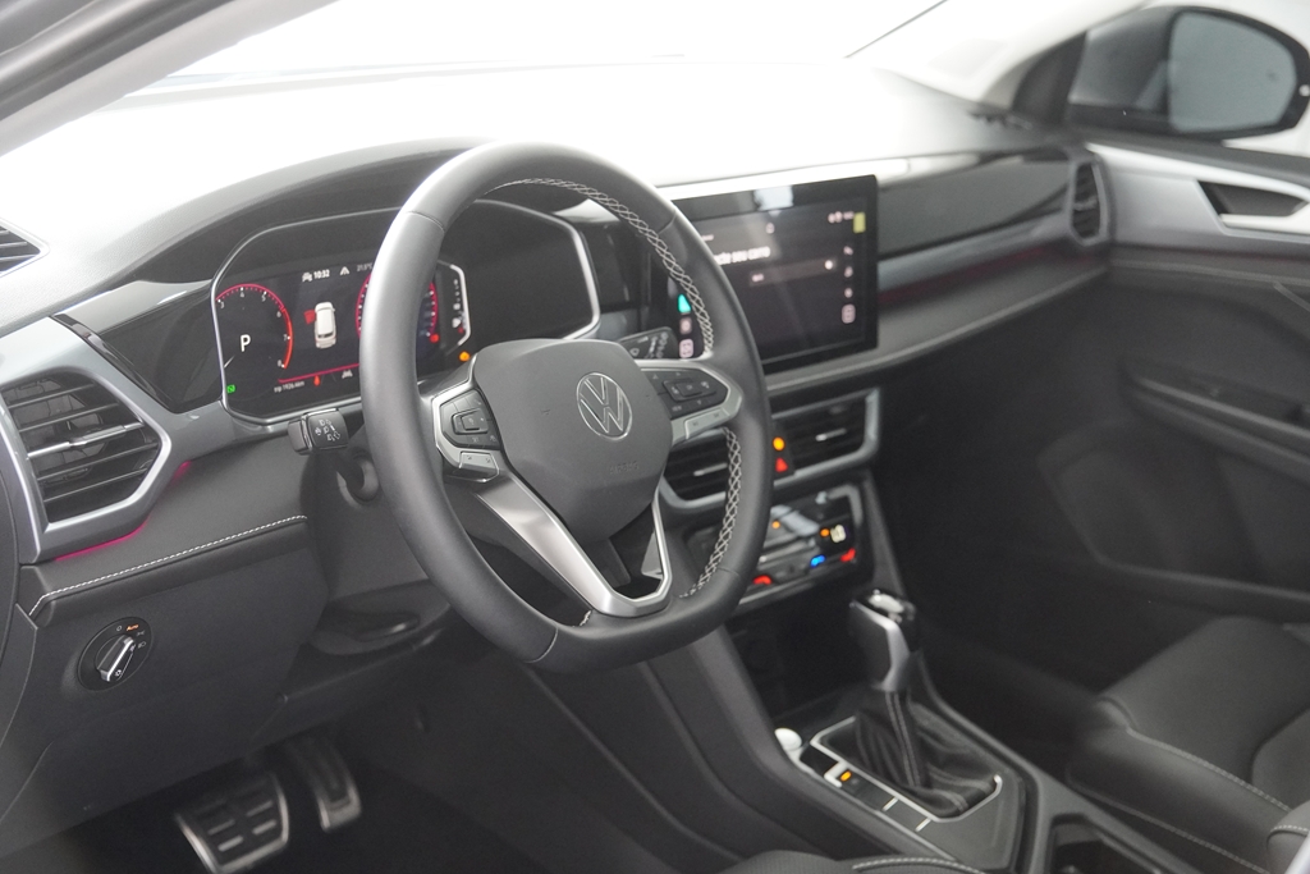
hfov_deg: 40.0
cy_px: 437
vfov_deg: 27.3
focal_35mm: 50
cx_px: 655
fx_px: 1801
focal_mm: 33
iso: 2500
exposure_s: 1/160
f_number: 2.8
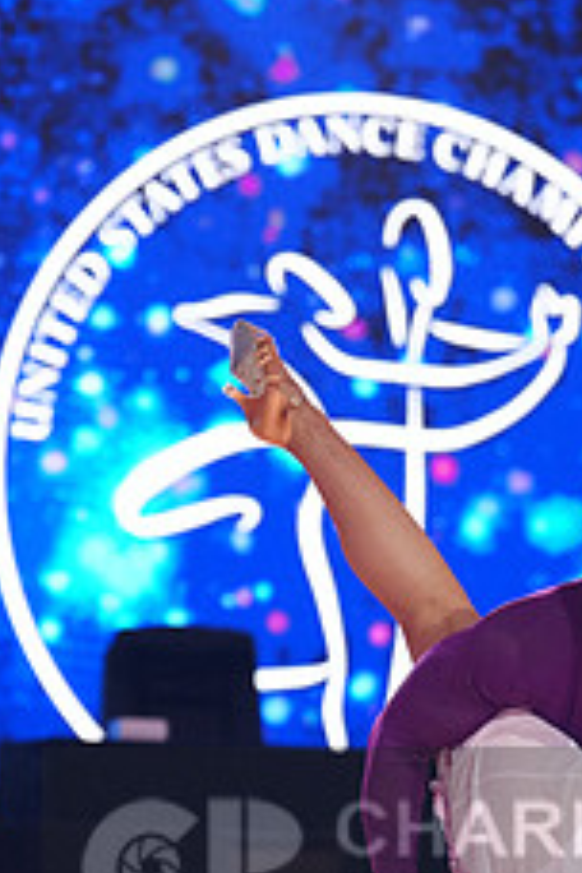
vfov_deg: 7.8
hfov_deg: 5.2
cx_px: 572
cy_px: 877
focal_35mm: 262
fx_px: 6353
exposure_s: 1/400
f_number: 2.8
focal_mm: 103
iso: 2000
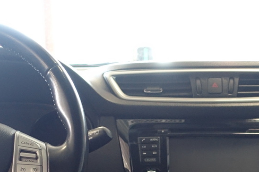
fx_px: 511
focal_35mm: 71
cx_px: 143
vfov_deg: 17.9
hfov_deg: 28.4
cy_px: 225
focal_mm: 8.8
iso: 800
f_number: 1.8
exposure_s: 1/20
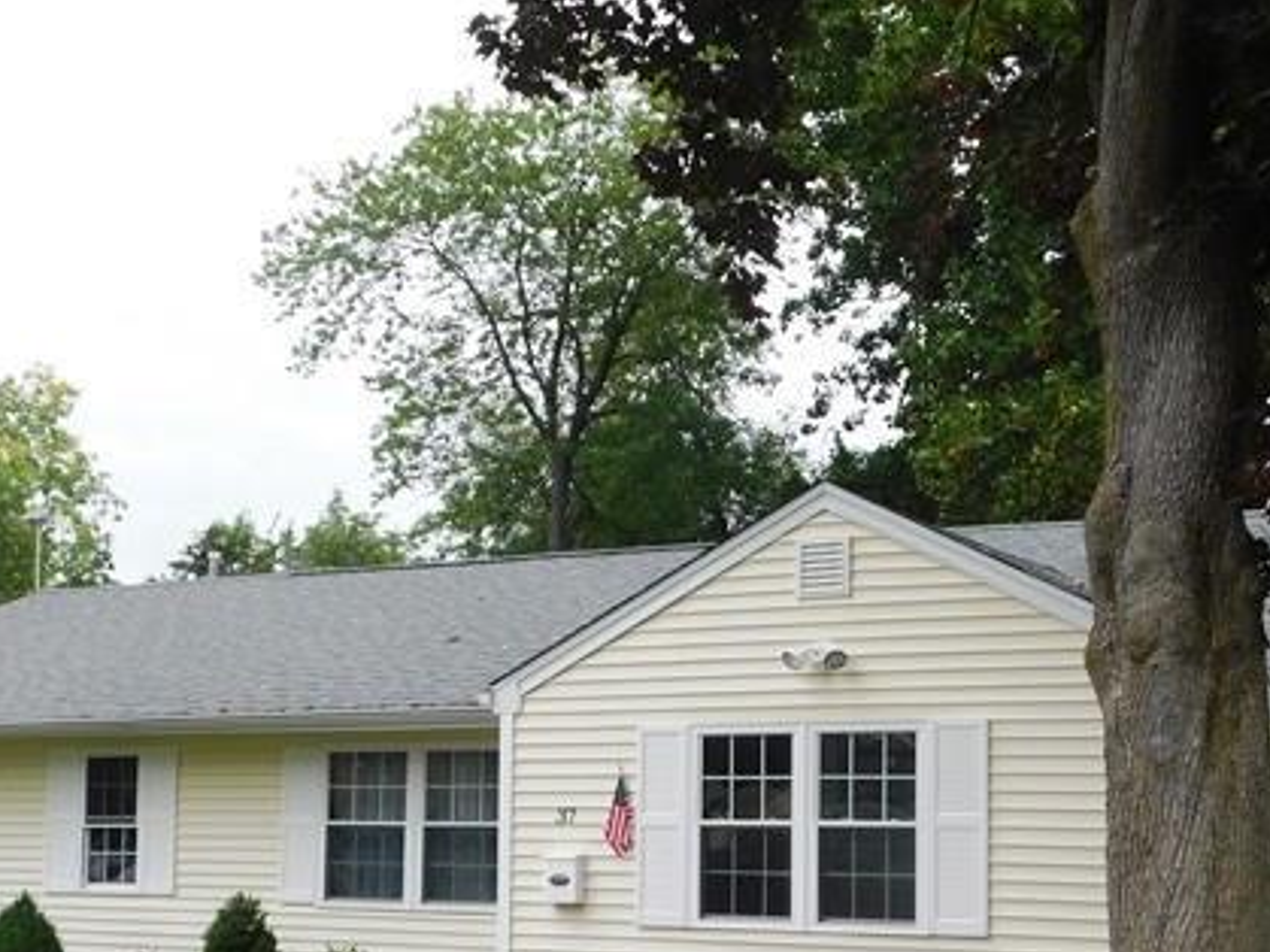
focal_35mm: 55
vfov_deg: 26.3
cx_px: 649
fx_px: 2017
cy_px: 670
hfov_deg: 34.9
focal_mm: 6.3
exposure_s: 1/400
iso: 125
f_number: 3.5
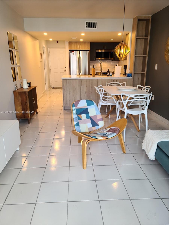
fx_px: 182
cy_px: 112
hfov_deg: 49.7
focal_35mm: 28
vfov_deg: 63.4
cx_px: 84
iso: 160
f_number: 2
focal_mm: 5.9
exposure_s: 1/60
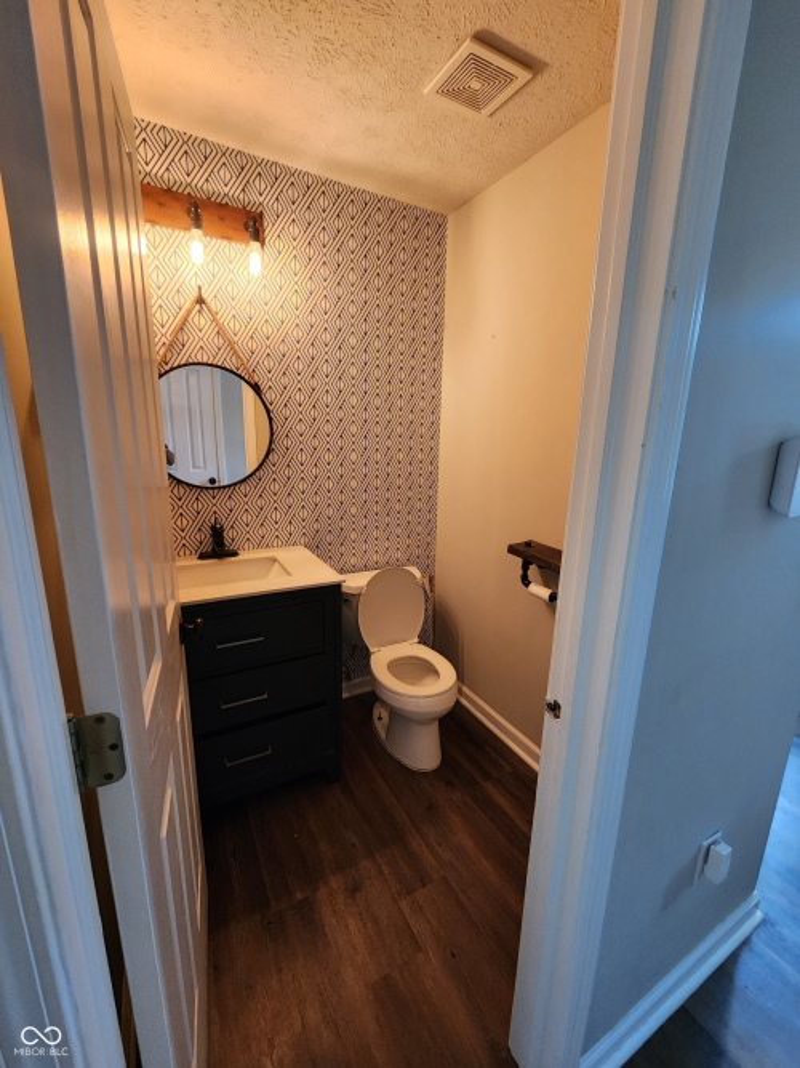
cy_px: 534
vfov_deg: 106.2
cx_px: 400
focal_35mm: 13
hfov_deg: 89.9
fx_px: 401
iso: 320
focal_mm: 2.2
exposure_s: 1/60
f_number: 2.2
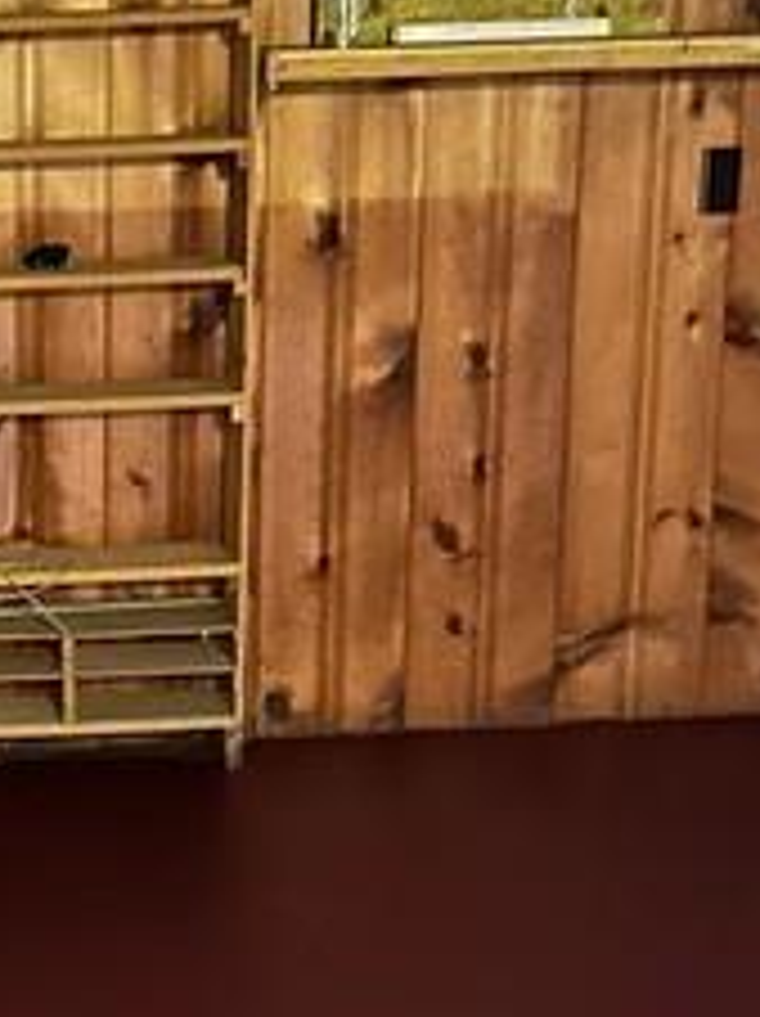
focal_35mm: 102
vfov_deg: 19.2
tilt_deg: -17.0
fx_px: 2992
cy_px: 738
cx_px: -135
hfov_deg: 14.1
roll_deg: +3.2
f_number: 1.78
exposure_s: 1/9
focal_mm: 6.86
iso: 1600
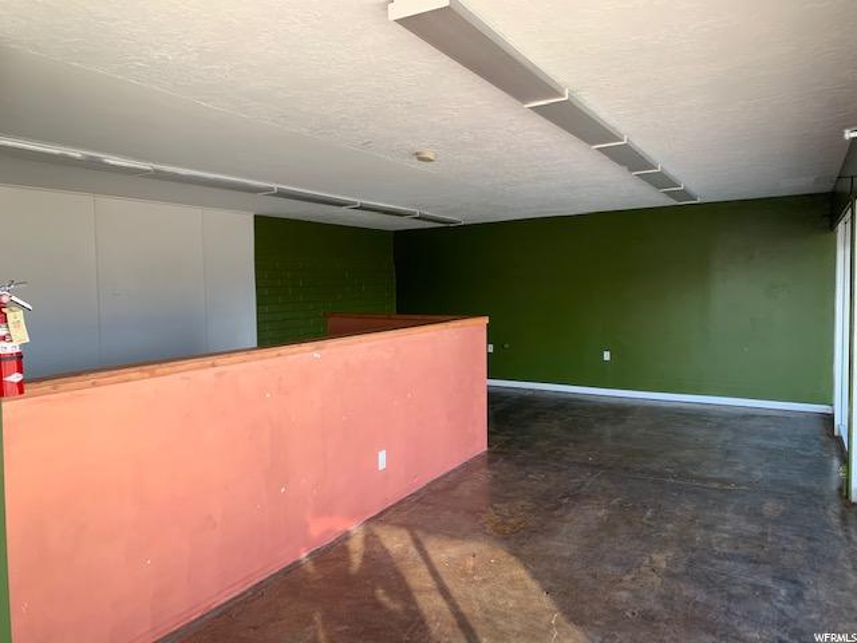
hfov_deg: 67.3
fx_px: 644
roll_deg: +0.8
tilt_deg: -3.9
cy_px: 322
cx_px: 428
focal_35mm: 26
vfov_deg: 53.1
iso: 50
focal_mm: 4.25
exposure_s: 1/121
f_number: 1.8
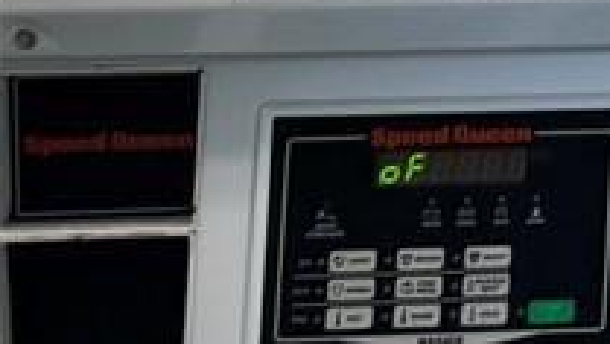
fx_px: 3238
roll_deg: -0.4
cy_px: -627
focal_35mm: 200
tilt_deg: -1.1
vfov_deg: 5.7
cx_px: 2332
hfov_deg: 7.8
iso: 80
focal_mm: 6.86
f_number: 1.78
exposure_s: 1/120
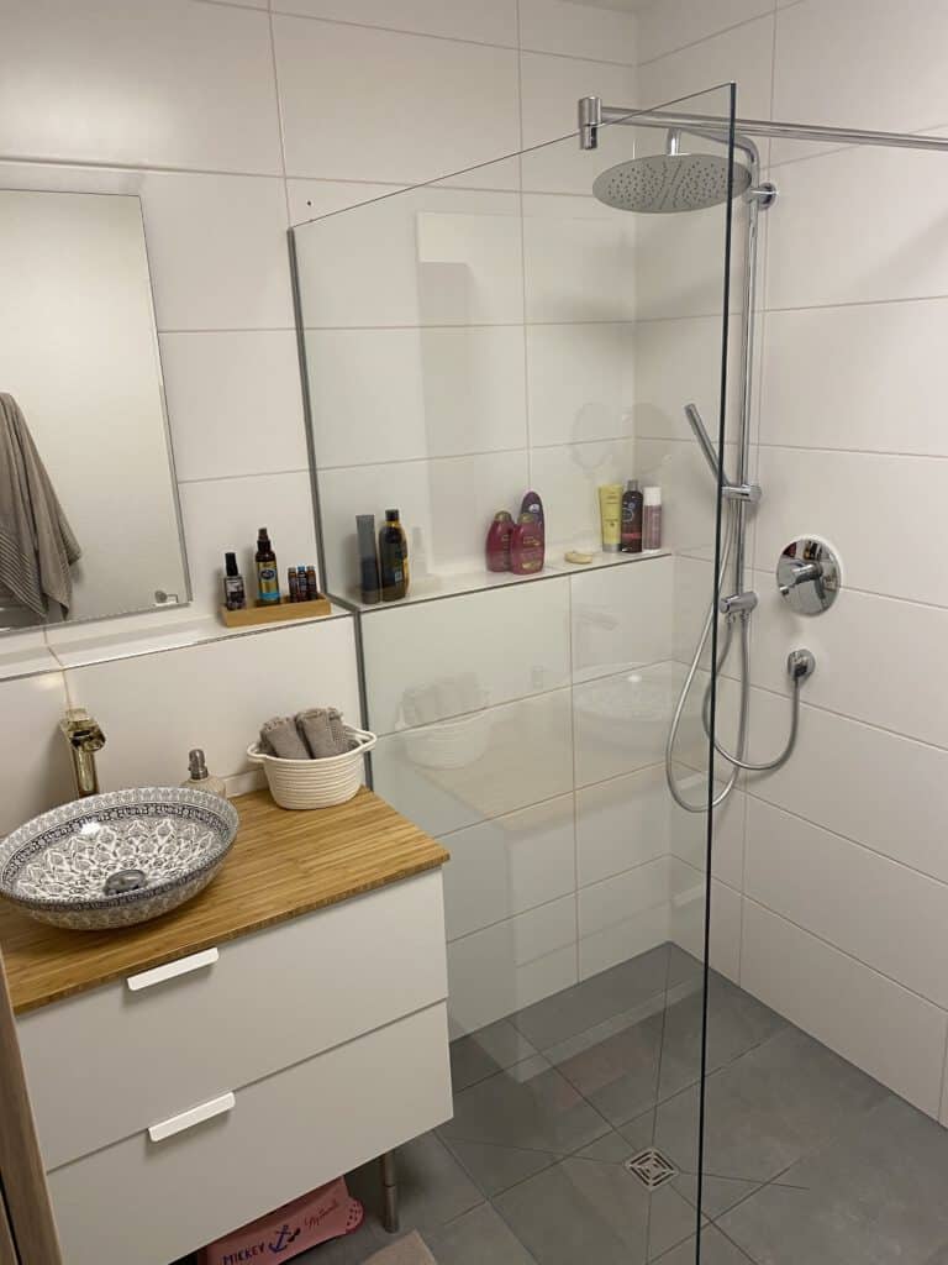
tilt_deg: -14.7
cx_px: 474
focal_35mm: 26
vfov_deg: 67.3
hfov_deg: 53.1
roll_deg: +2.9
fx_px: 949
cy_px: 632
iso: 80
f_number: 1.8
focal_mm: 4.25
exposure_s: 1/50
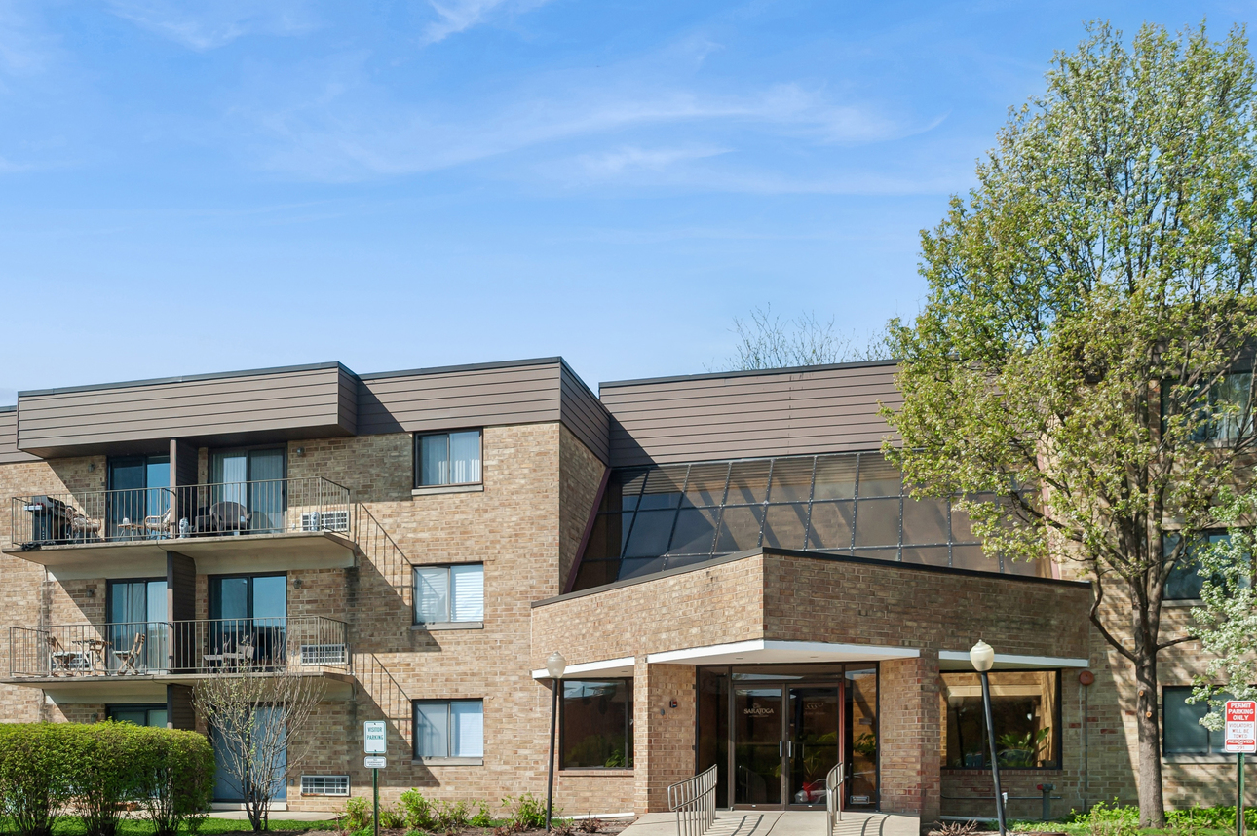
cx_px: 516
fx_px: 1361
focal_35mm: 39
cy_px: 517
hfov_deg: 49.3
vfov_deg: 34.0
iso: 400
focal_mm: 31
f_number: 8
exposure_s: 1/1000
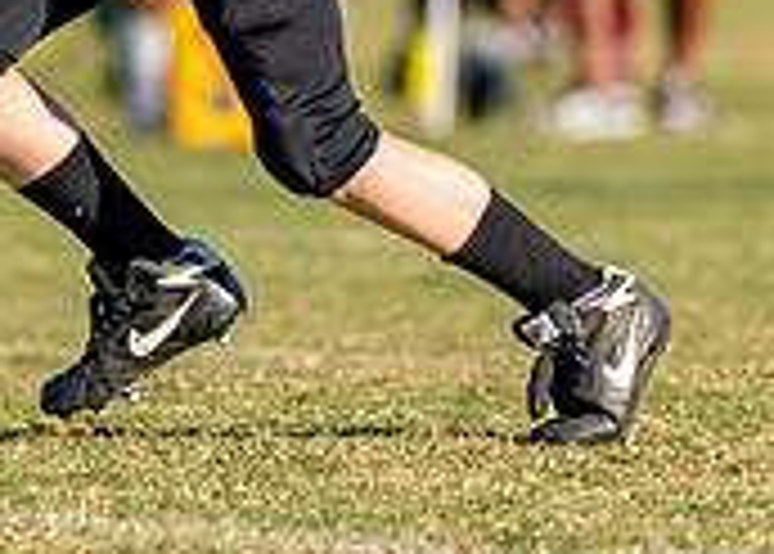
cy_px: -259
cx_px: 189
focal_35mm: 1061
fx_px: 23332
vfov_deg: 1.4
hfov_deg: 1.9
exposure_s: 1/3200
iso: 160
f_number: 2.8
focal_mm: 200
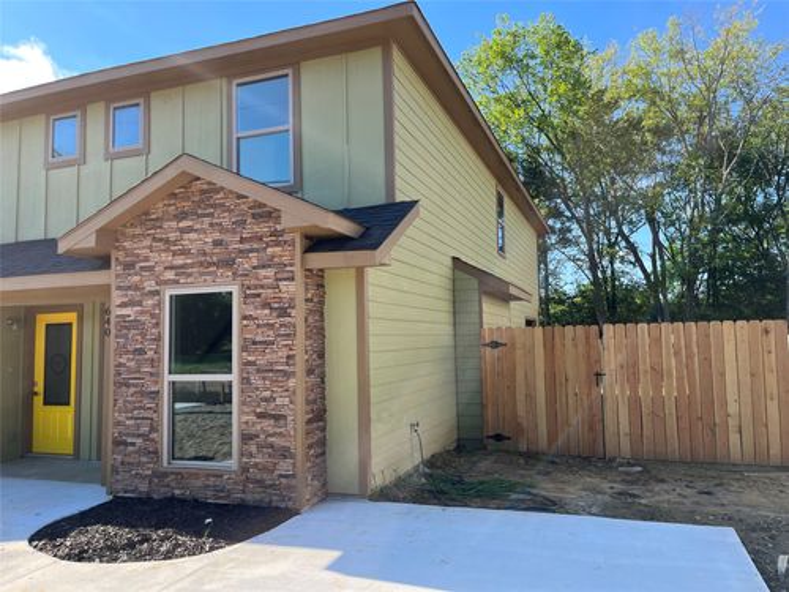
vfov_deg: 53.1
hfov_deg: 67.3
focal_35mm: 26
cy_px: 296
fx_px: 593
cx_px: 394
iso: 50
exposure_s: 1/1129
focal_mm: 5.1
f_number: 1.6
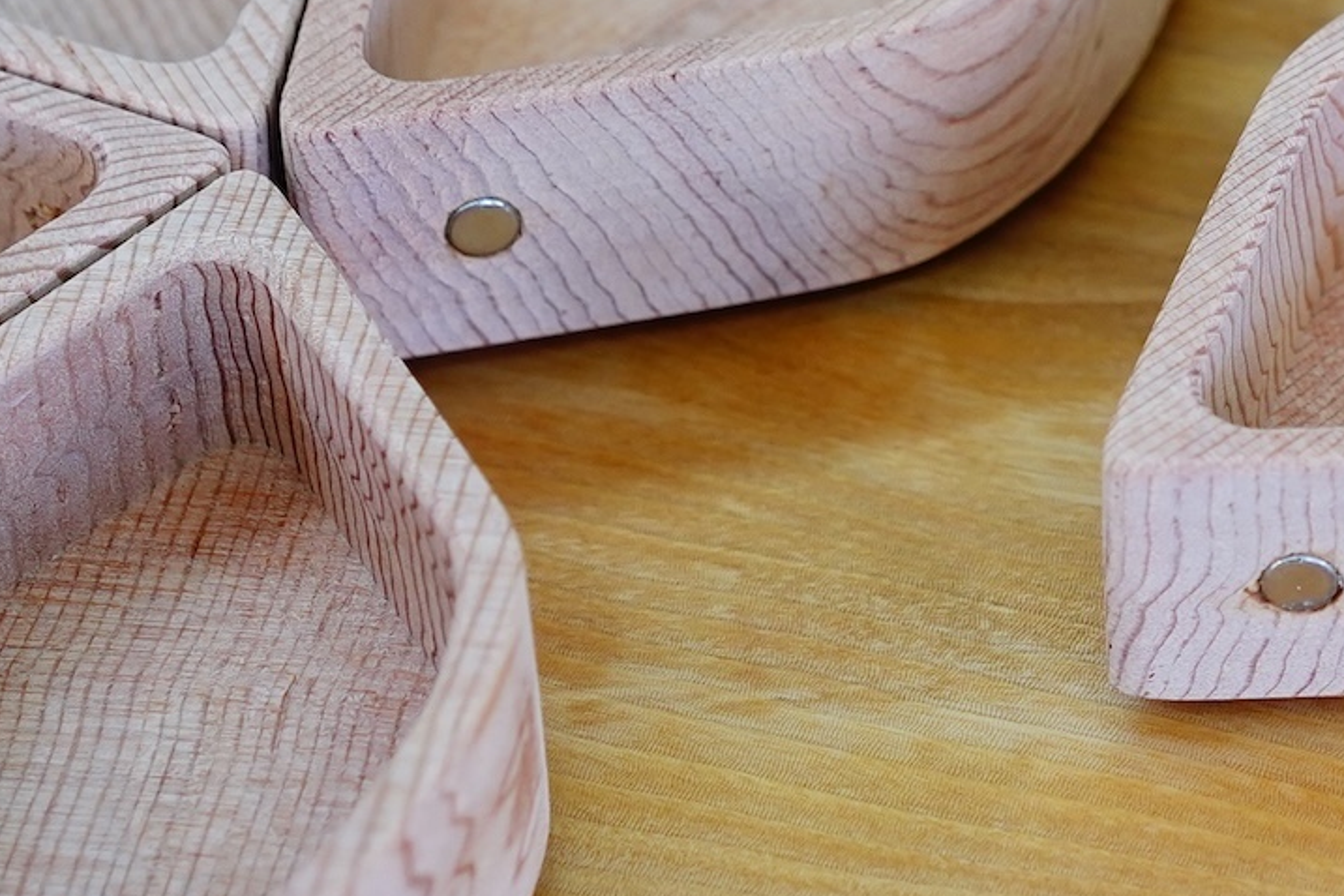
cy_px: 254
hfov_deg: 10.5
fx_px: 7205
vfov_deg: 7.1
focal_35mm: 193
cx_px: 1431
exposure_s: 1/100
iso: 640
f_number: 4
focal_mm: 55
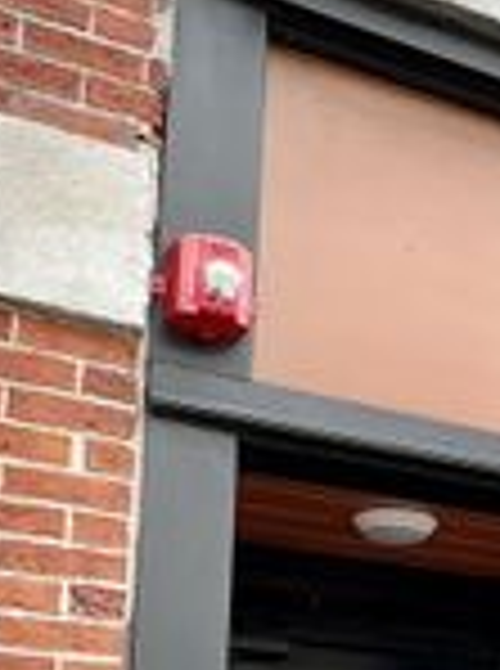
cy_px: 683
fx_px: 1354
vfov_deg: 26.3
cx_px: 667
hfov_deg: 19.2
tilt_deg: +11.0
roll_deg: +0.7
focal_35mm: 70
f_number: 1.8
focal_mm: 1.57
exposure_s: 1/99
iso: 40
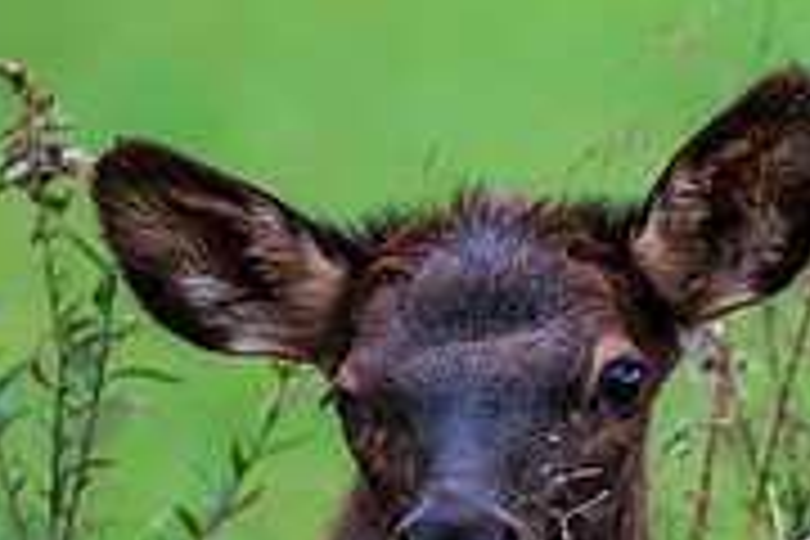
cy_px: 497
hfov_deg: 1.2
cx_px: 828
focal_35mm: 1695
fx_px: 38135
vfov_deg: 0.8
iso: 2000
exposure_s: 1/500
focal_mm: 350
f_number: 6.3
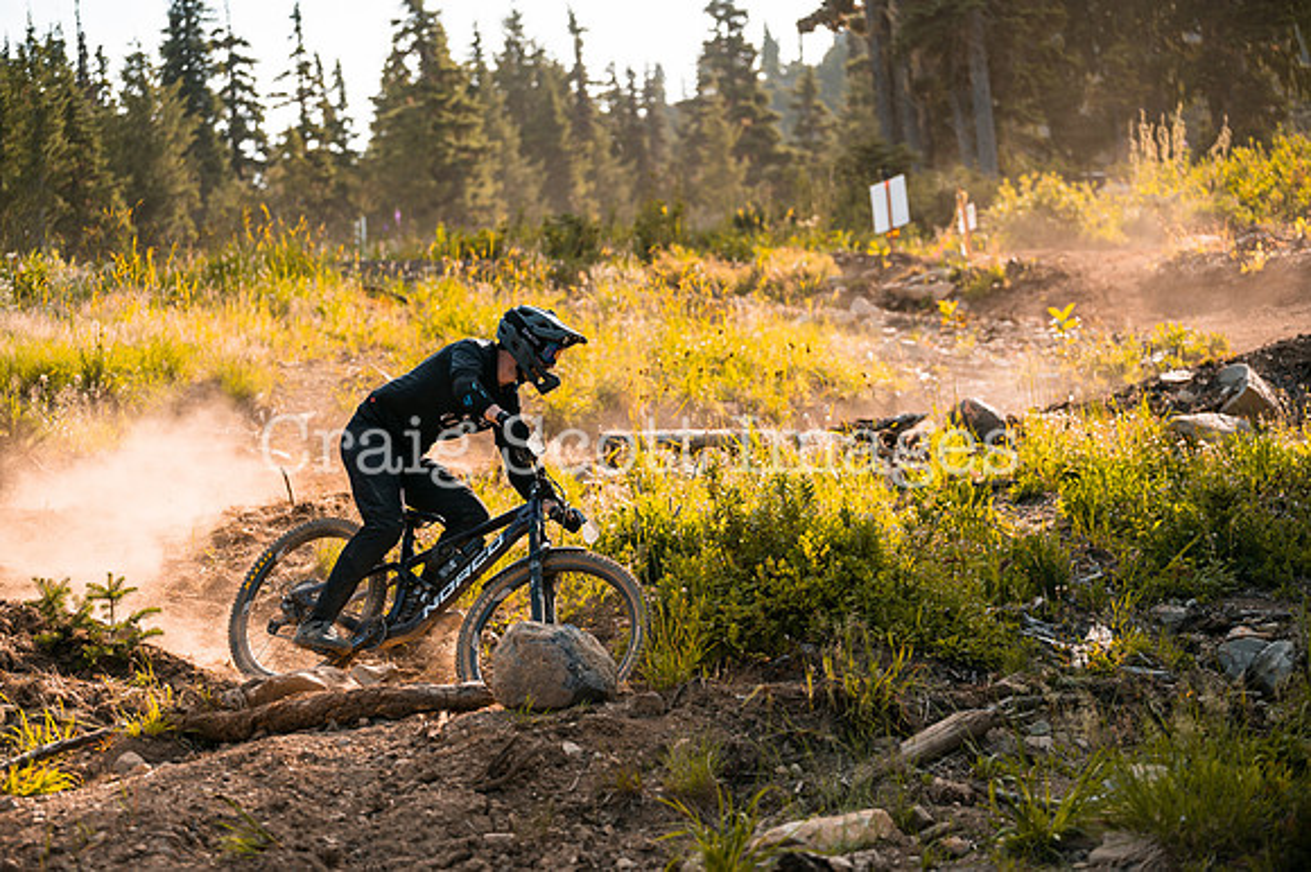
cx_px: 656
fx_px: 2984
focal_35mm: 82
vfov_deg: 16.6
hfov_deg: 24.8
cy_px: 436
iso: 125
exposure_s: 1/1250
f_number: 2.8
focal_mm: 82
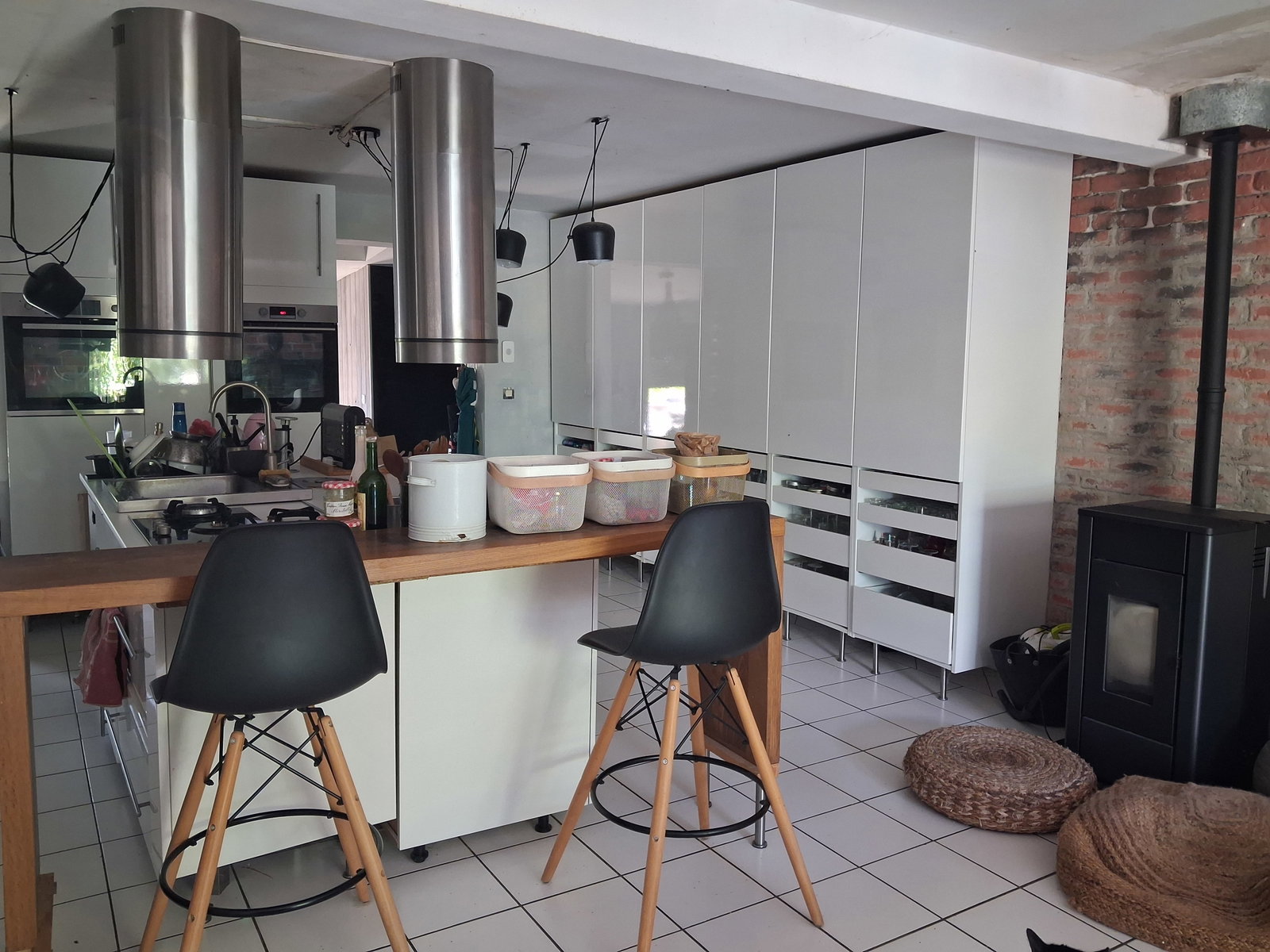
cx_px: 635
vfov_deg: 51.4
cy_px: 476
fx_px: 991
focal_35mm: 27
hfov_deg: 65.3
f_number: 1.8
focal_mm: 4
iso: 500
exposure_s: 1/25
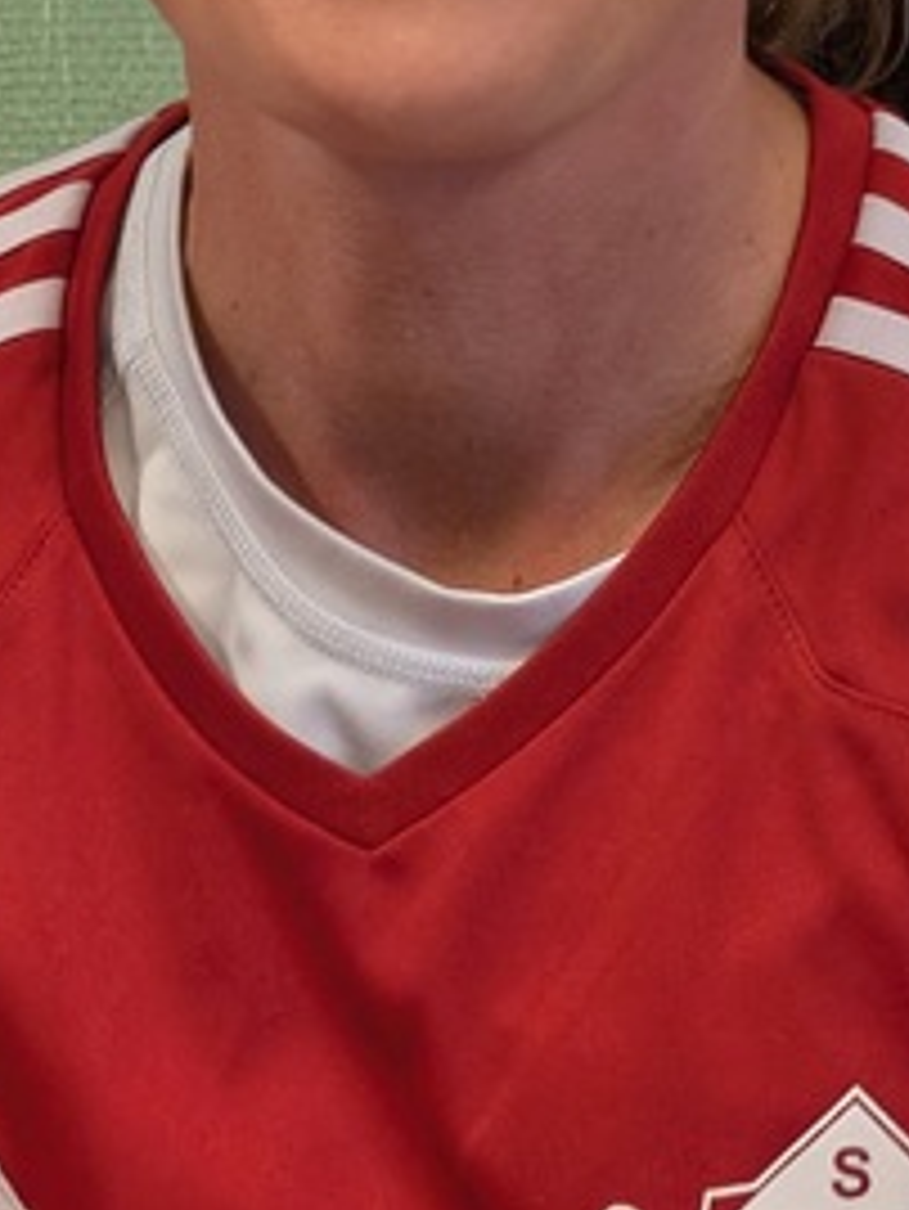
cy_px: -103
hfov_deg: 12.4
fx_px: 4163
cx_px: 583
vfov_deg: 16.1
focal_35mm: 119
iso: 187
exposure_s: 1/33.3
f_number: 1.89
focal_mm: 5.43
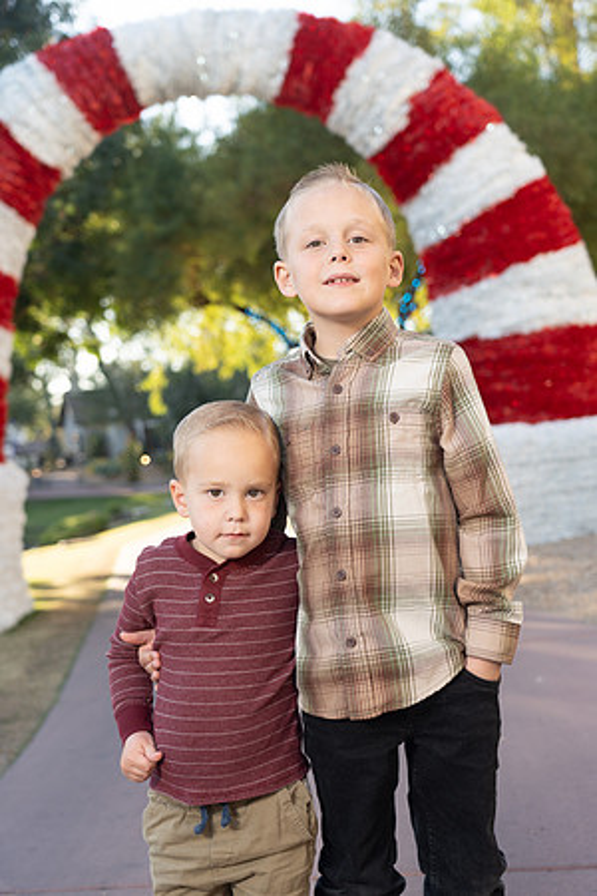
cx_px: 298
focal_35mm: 50
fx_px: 1244
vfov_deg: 39.6
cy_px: 448
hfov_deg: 27.0
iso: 160
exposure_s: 1/200
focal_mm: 50
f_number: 4
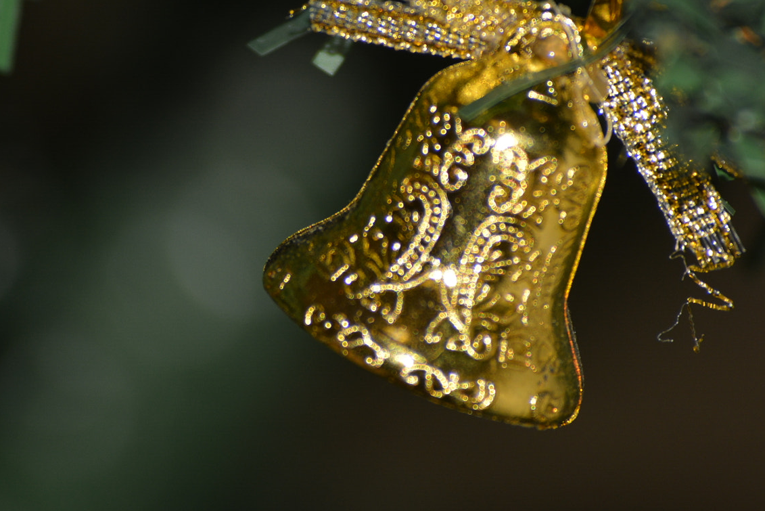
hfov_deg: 3.8
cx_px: 300
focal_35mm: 543
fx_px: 11543
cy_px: 211
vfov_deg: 2.5
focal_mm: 200
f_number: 5.6
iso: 200
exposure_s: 1/125
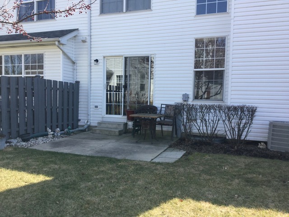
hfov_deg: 58.4
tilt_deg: -7.4
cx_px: 144
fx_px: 259
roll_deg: -1.1
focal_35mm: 31
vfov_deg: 45.4
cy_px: 108
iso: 25
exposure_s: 1/409
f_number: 2.4
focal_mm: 3.3
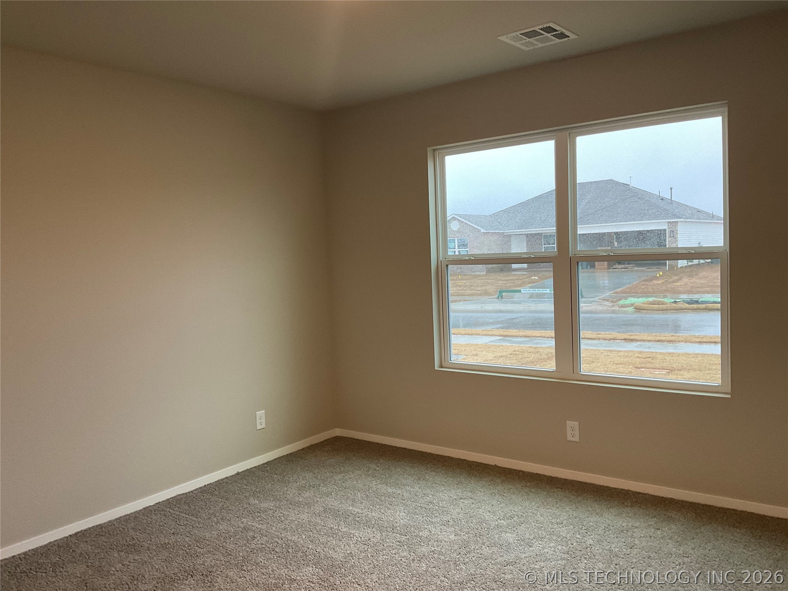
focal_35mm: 29
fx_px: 660
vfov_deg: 48.2
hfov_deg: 61.7
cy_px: 296
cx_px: 394
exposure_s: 1/60
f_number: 1.8
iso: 80
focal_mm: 3
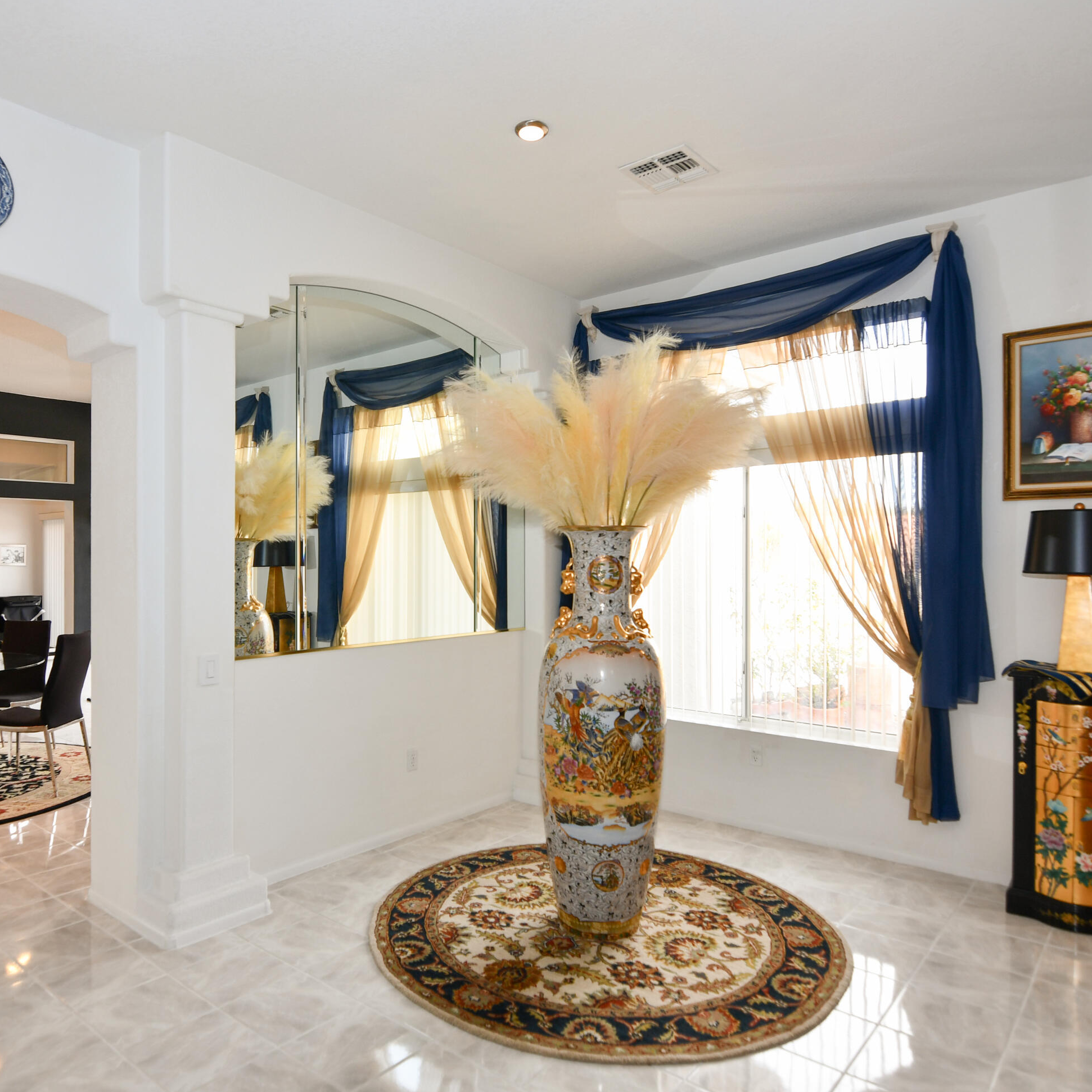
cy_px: 556
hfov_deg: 71.9
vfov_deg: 72.1
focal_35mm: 21
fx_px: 749
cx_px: 482
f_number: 4.5
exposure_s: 1/80
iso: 200
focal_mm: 11
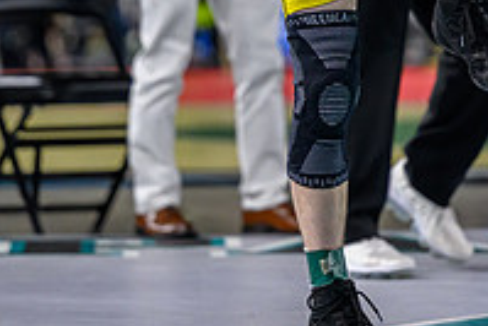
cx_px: 420
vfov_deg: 3.2
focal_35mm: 431
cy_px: -191
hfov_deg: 4.8
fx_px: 5847
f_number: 2.8
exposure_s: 1/1000
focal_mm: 130
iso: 2500
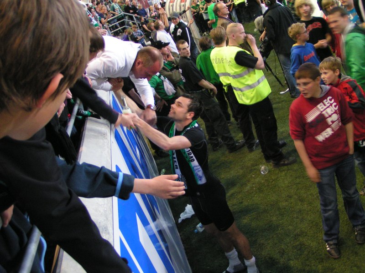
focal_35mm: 43
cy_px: 136
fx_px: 453
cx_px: 182
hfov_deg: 43.9
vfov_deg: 33.6
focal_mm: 6.6
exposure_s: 1/13
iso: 200
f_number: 2.8
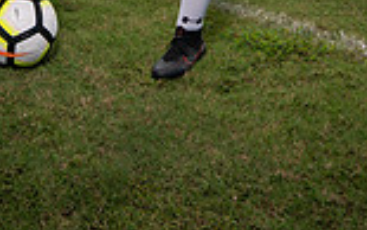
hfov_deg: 28.9
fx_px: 710
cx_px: 156
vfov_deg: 14.2
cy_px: -275
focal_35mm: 71
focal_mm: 24
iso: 250
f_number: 8
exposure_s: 1/640
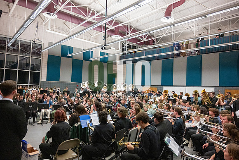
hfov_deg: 73.7
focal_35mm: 24
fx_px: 159
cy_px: 80
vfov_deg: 53.2
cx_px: 120
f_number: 4
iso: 10000
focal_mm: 24
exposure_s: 1/500
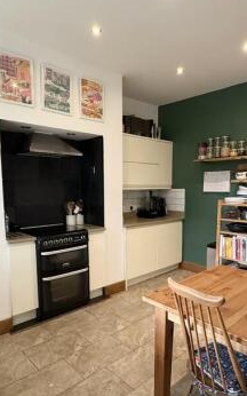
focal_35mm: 25
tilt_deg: -6.0
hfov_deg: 49.0
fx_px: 269
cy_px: 218
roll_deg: +0.0
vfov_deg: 72.4
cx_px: 144
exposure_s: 1/50
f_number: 2.2
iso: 400
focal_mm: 2.22
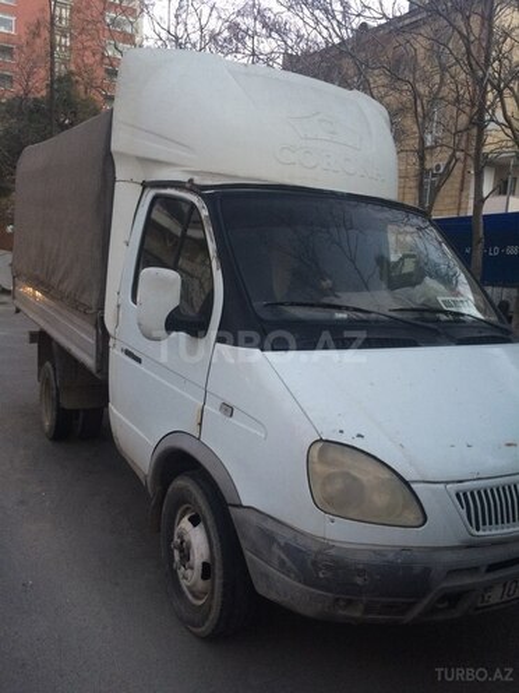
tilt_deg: -10.8
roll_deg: -2.3
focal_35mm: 29
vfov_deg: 61.7
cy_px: 346
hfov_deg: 48.2
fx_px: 580
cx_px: 260
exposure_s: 1/33
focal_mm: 4.15
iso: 200
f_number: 2.2
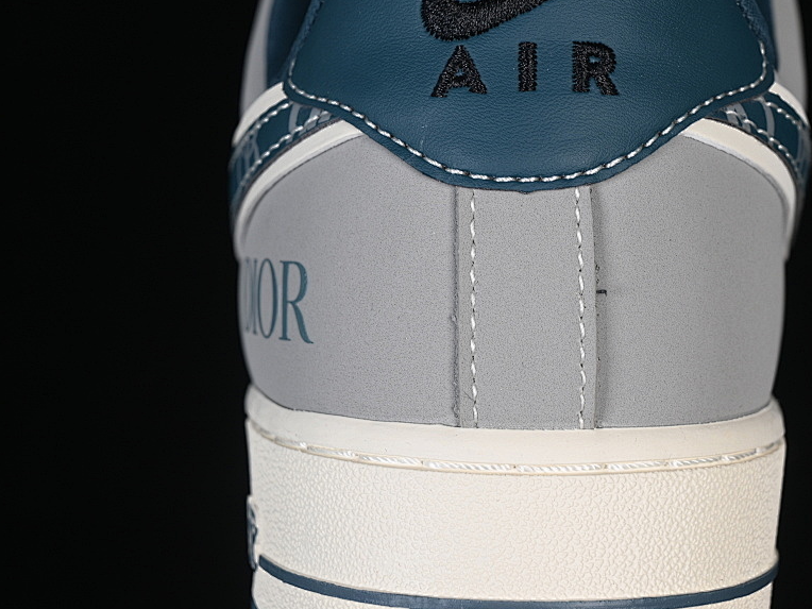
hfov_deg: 19.2
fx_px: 2393
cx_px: 511
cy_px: 242
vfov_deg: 14.5
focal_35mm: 102
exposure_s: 1/80
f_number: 7.1
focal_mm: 50
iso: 160
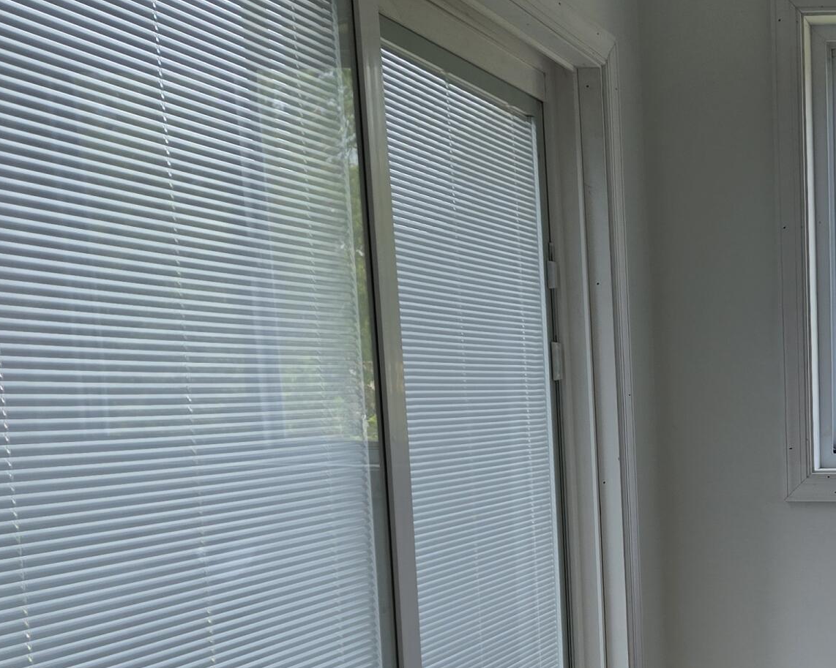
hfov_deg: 28.9
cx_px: 927
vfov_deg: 25.0
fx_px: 1459
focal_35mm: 59
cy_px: 611
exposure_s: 1/338
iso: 25
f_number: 1.8
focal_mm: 5.4
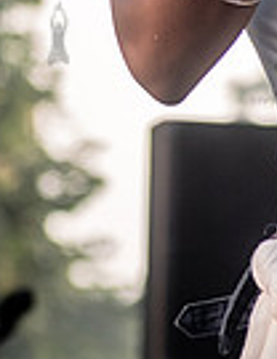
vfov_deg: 4.5
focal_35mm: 436
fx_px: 4574
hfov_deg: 3.5
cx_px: 254
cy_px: -264
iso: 1000
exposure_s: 1/1000
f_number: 4
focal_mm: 86
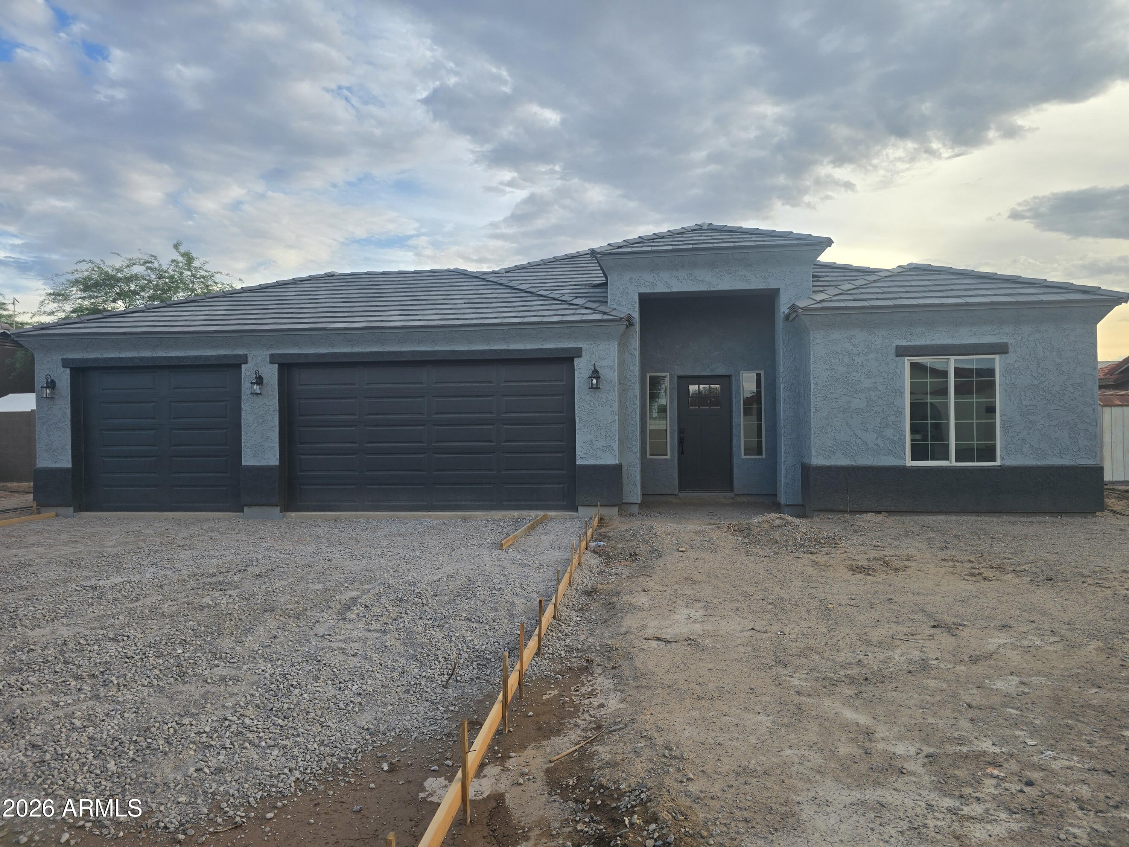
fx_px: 750
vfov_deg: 58.9
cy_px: 424
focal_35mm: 23
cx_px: 564
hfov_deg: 73.9
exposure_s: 1/180
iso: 12
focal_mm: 6.3
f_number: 1.7
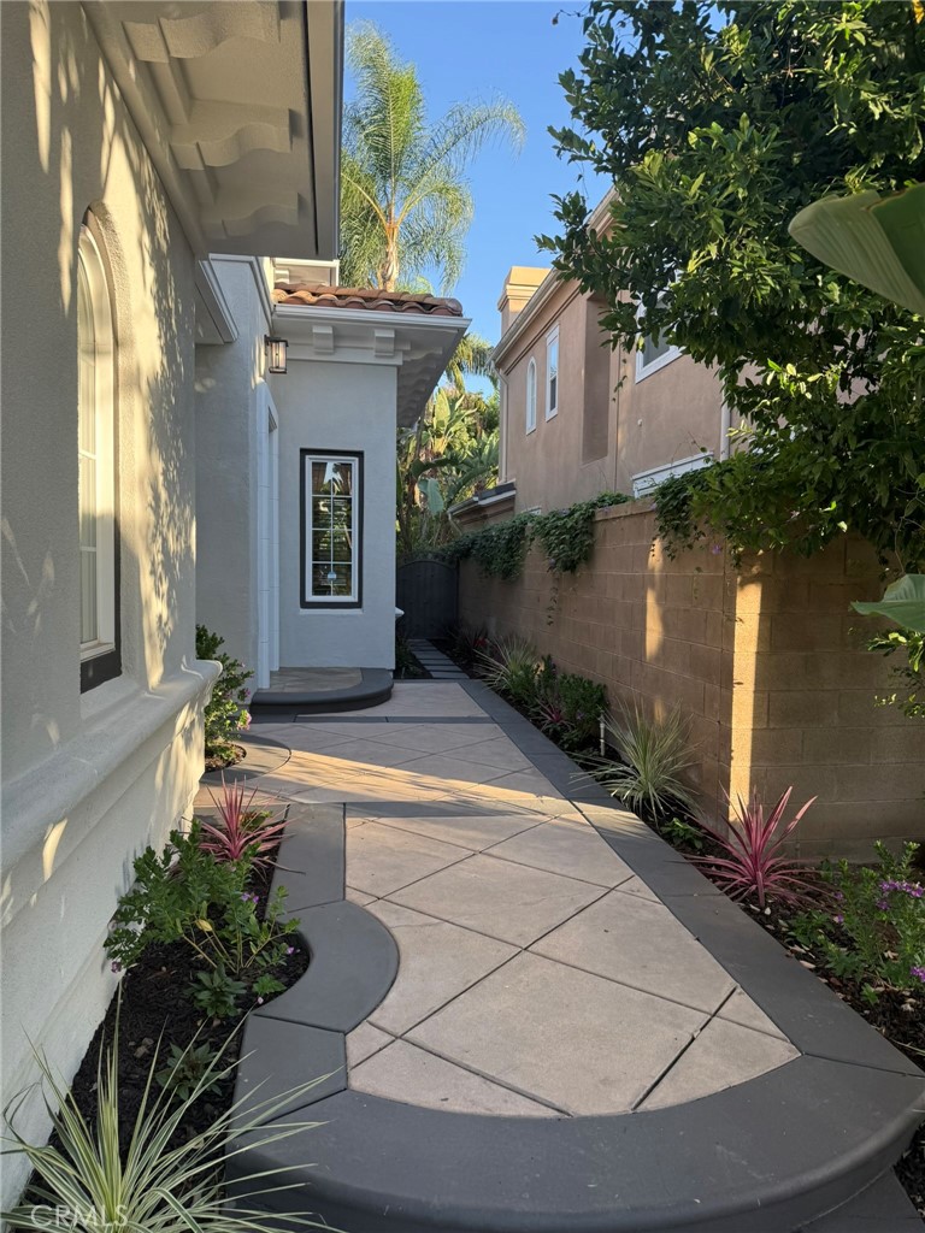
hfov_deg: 56.8
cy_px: 616
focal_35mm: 24
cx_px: 462
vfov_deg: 71.6
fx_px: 855
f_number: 1.78
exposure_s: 1/374
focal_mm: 6.76
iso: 80
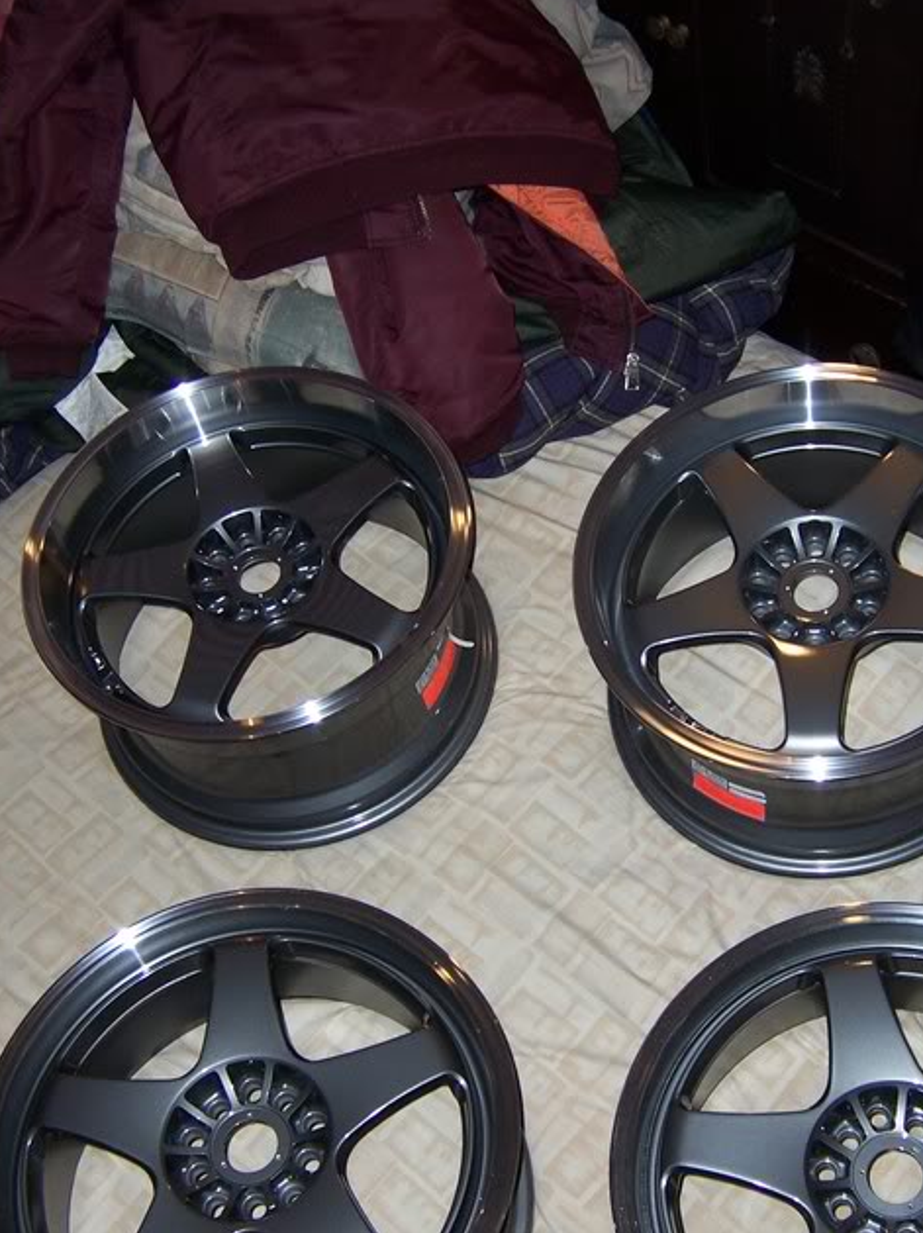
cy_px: 735
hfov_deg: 34.2
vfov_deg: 44.6
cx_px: 570
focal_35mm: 42
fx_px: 1495
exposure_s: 1/60
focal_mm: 5.5
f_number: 2.8
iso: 80
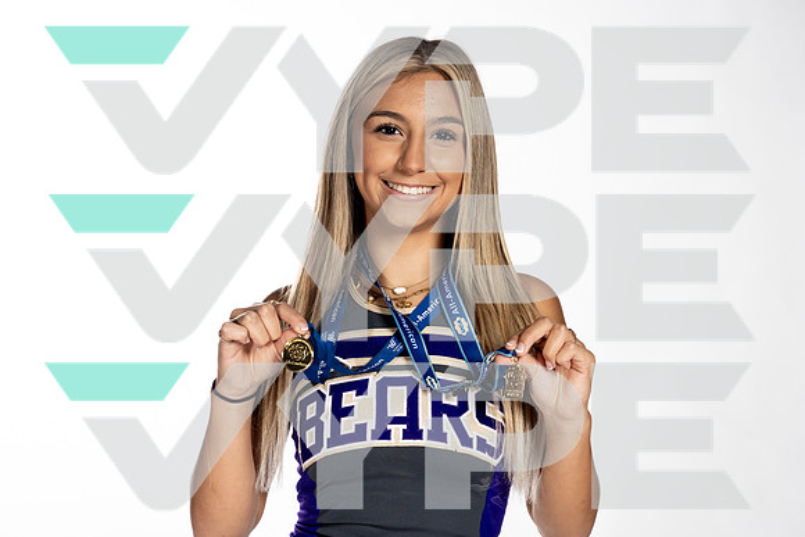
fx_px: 1566
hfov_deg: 28.8
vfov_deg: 19.5
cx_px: 402
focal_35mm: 70
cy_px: 268
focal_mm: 70
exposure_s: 1/250
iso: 400
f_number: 5
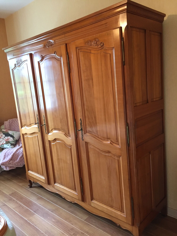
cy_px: 118
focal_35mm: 29
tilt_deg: -9.9
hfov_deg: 48.2
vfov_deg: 61.7
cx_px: 88
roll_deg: +5.0
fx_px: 198
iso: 200
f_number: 2.2
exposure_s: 1/33
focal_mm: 4.15
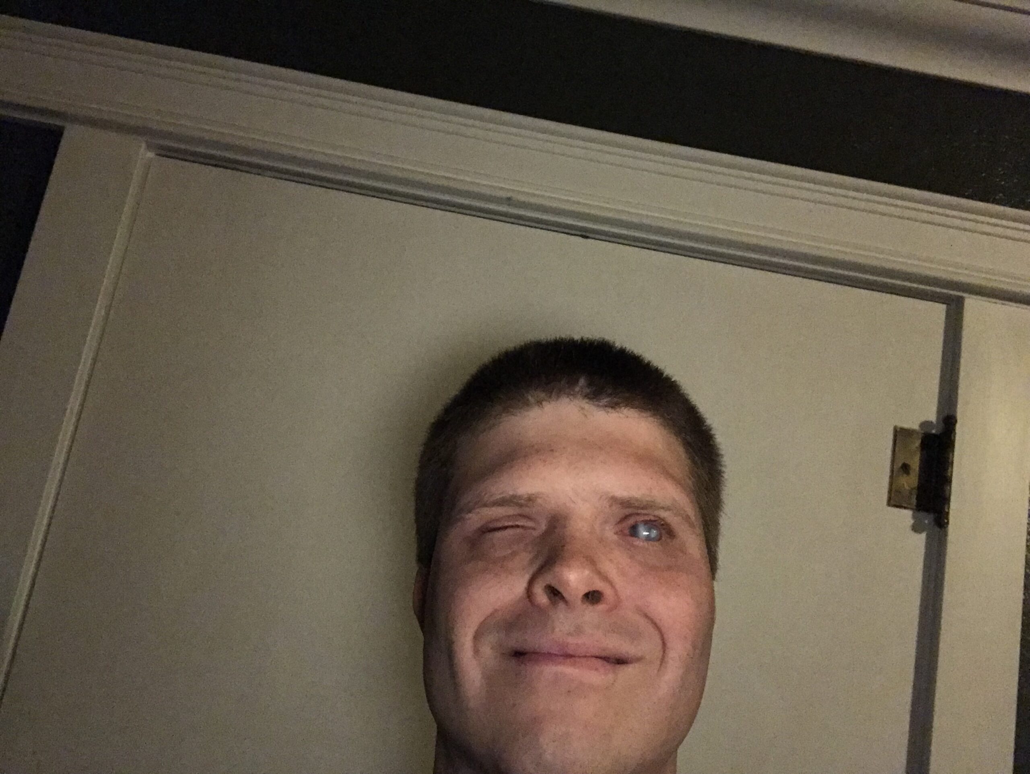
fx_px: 953
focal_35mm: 32
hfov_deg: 56.8
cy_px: 387
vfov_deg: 44.2
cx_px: 515
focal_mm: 2.87
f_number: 2.2
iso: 500
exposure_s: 1/20
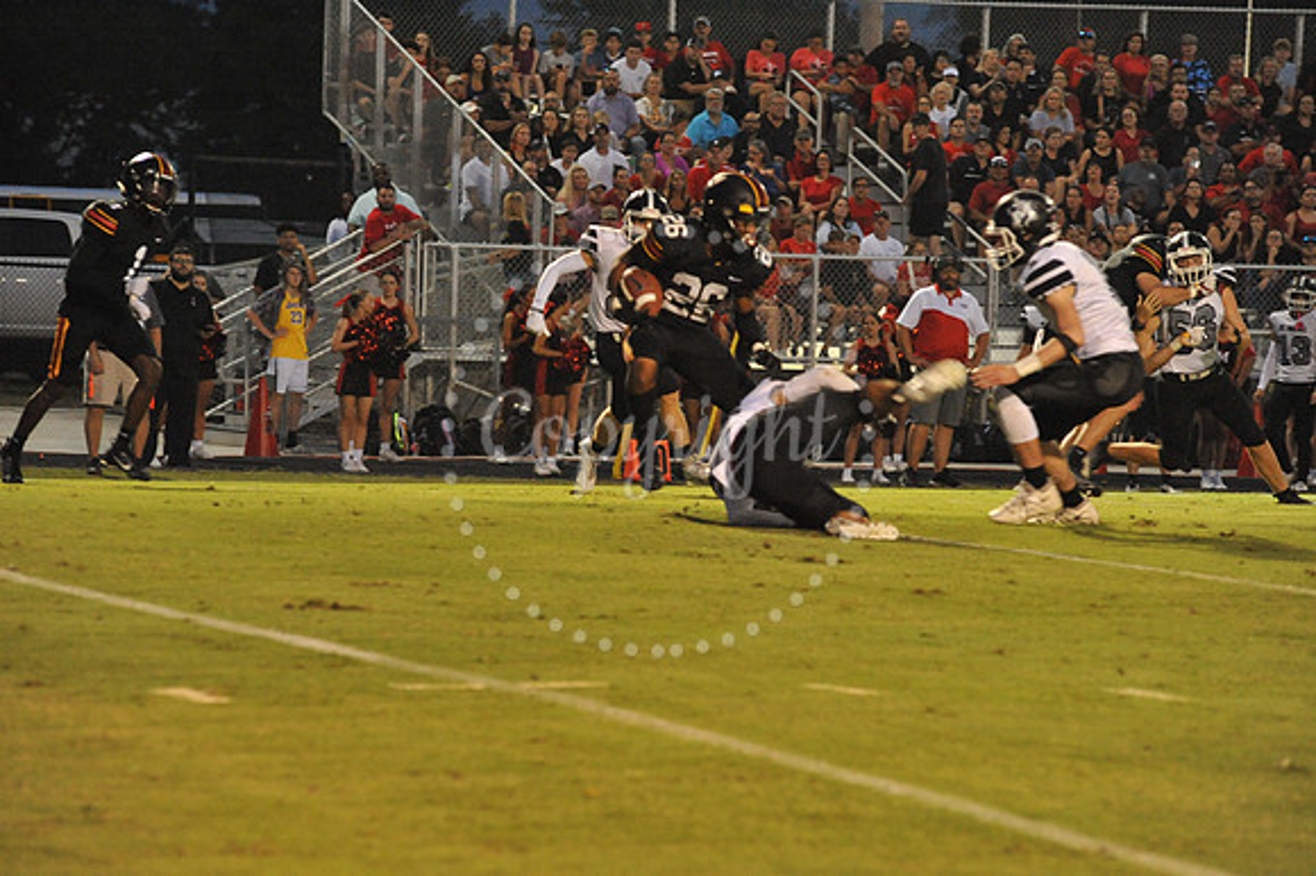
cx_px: 658
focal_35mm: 200
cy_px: 438
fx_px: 7307
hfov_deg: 10.3
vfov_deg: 6.9
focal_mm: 200
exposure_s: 1/200
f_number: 5.6
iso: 6400
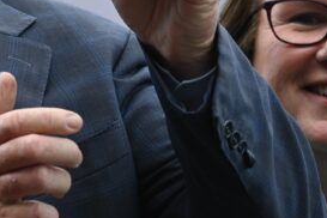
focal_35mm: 695
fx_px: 6312
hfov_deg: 3.0
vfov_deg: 2.0
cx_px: -59
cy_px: -75
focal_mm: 185
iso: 1000
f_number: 5.3
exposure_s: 1/1250
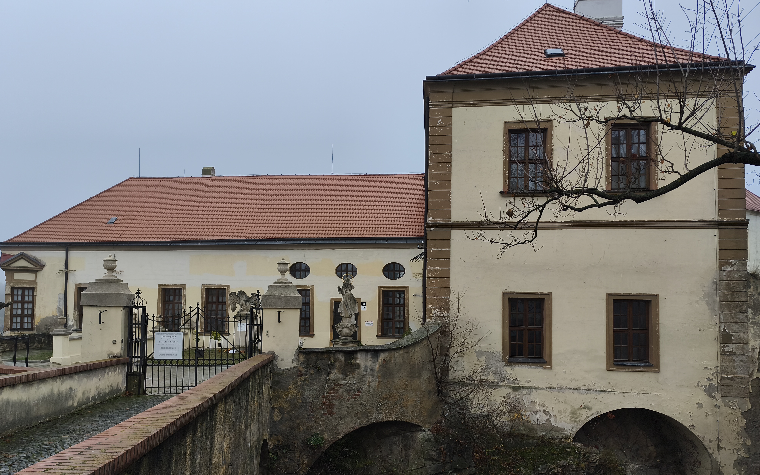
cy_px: 273
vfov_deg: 49.1
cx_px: 372
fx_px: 518
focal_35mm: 25
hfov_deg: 72.5
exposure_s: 1/99.9
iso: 64
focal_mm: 6.14
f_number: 1.65
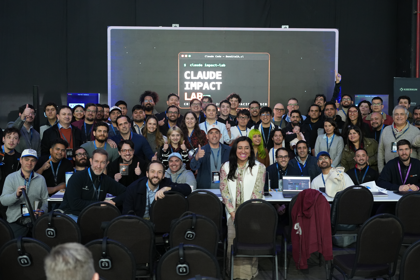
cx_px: 210
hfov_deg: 39.6
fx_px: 583
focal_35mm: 50
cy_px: 140
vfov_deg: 27.0
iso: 3200
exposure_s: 1/30
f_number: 3.2
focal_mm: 50
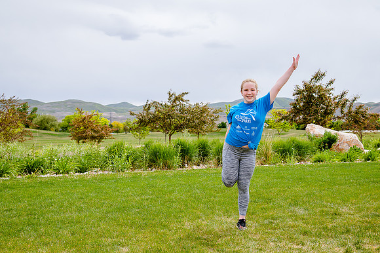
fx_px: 512
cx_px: 188
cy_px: 124
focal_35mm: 48
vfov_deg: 27.8
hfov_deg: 40.8
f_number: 6.3
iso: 200
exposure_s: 1/500
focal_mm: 46
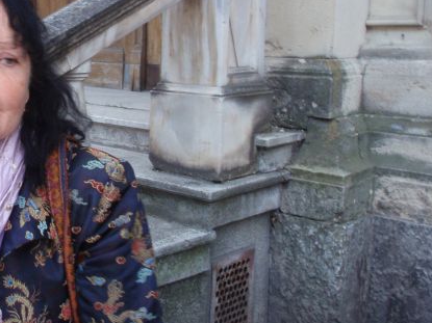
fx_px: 674
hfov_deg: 33.6
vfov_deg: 26.8
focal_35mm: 54
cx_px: 42
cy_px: 102
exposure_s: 1/30
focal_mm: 5
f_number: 3.2
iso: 100
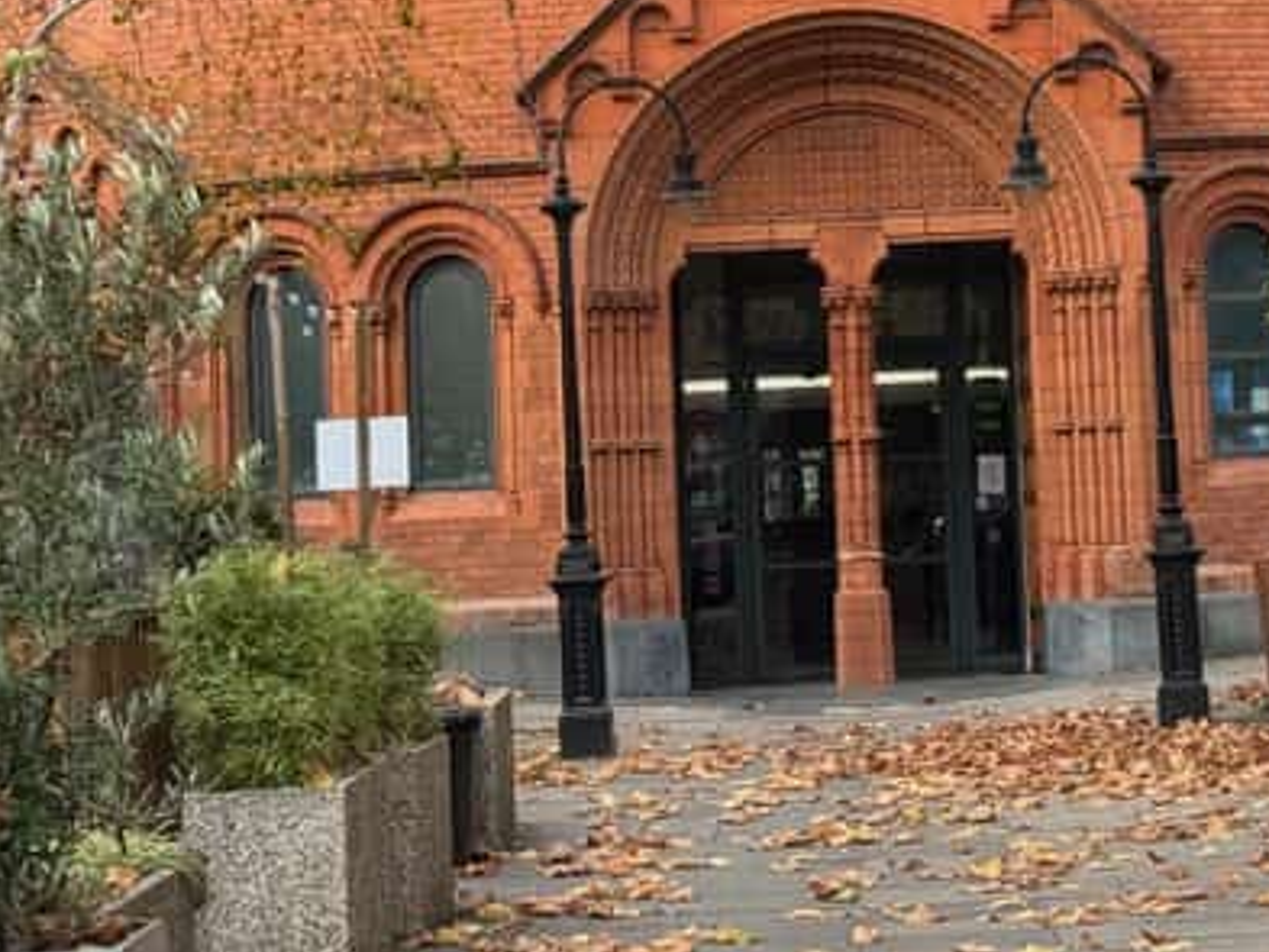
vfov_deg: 12.0
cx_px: 962
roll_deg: +2.9
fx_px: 4474
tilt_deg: +7.5
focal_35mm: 122
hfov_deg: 16.1
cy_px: -55
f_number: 1.78
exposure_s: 1/390
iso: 64
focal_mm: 6.76
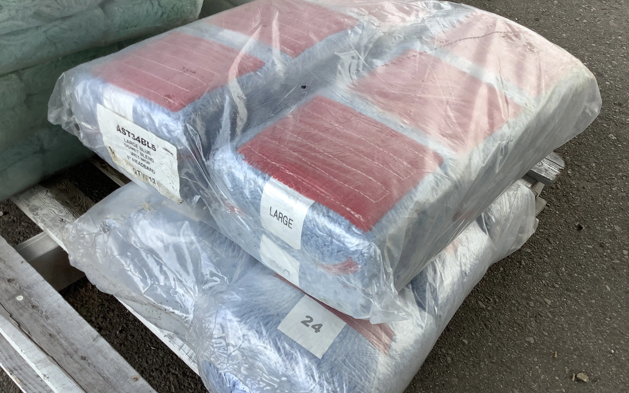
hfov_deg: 54.0
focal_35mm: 36
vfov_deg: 35.3
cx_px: 334
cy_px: 206
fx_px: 617
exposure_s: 1/125
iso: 25
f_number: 2.4
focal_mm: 3.3
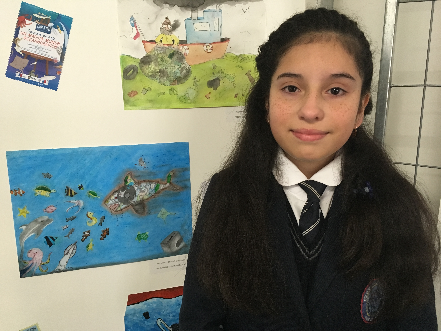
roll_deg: -0.4
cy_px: 166
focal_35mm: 29
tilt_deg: -10.1
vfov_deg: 48.2
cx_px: 220
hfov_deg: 61.7
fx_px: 369
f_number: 2.2
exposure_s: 1/25
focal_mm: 4.15
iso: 200
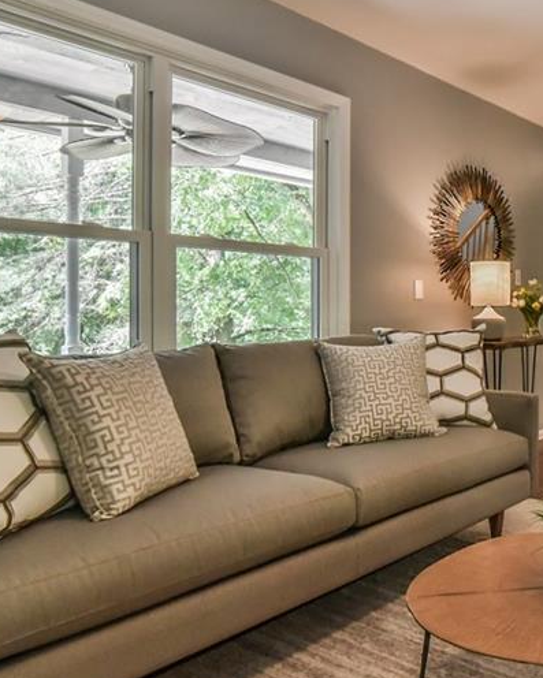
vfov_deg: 57.1
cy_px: 310
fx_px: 623
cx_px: 528
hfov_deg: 41.7
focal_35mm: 31
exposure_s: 1/100
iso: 4000
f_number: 10
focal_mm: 16
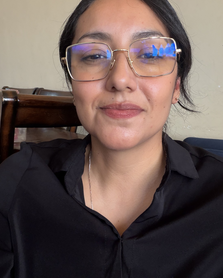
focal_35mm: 33
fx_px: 272
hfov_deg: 44.5
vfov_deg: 54.1
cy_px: 121
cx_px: 114
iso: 160
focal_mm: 2.71
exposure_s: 1/50
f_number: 1.9
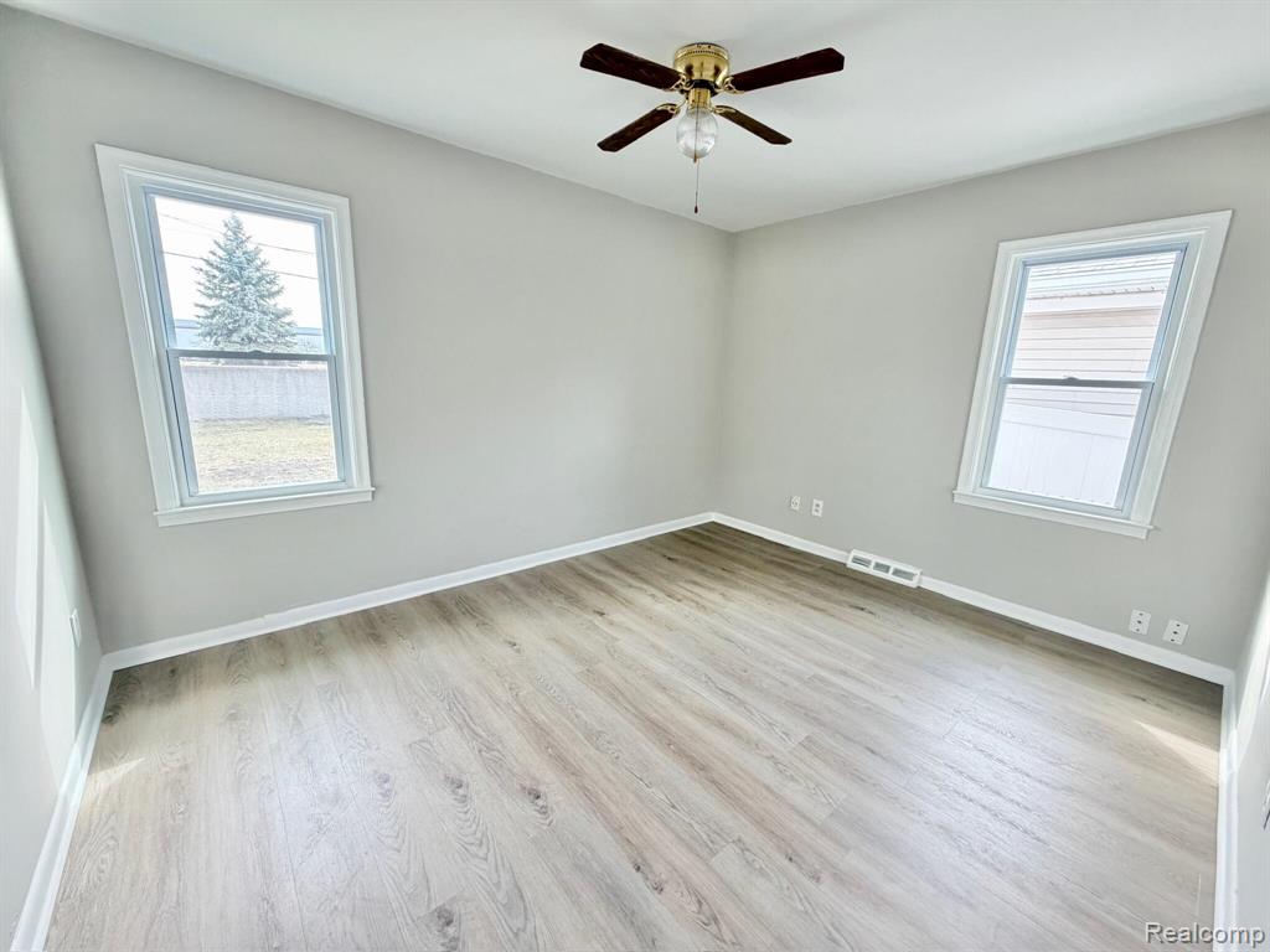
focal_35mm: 14
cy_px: 476
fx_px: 514
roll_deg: -1.7
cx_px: 635
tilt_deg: -11.5
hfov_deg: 102.1
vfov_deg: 85.7
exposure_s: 1/61
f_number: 2.2
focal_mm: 2.22
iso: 320
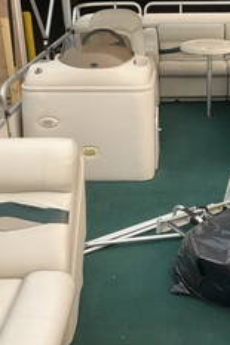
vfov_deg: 37.9
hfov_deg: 25.5
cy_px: 128
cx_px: 190
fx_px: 498
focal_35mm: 52
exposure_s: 1/1015
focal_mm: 3
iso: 25
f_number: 1.8
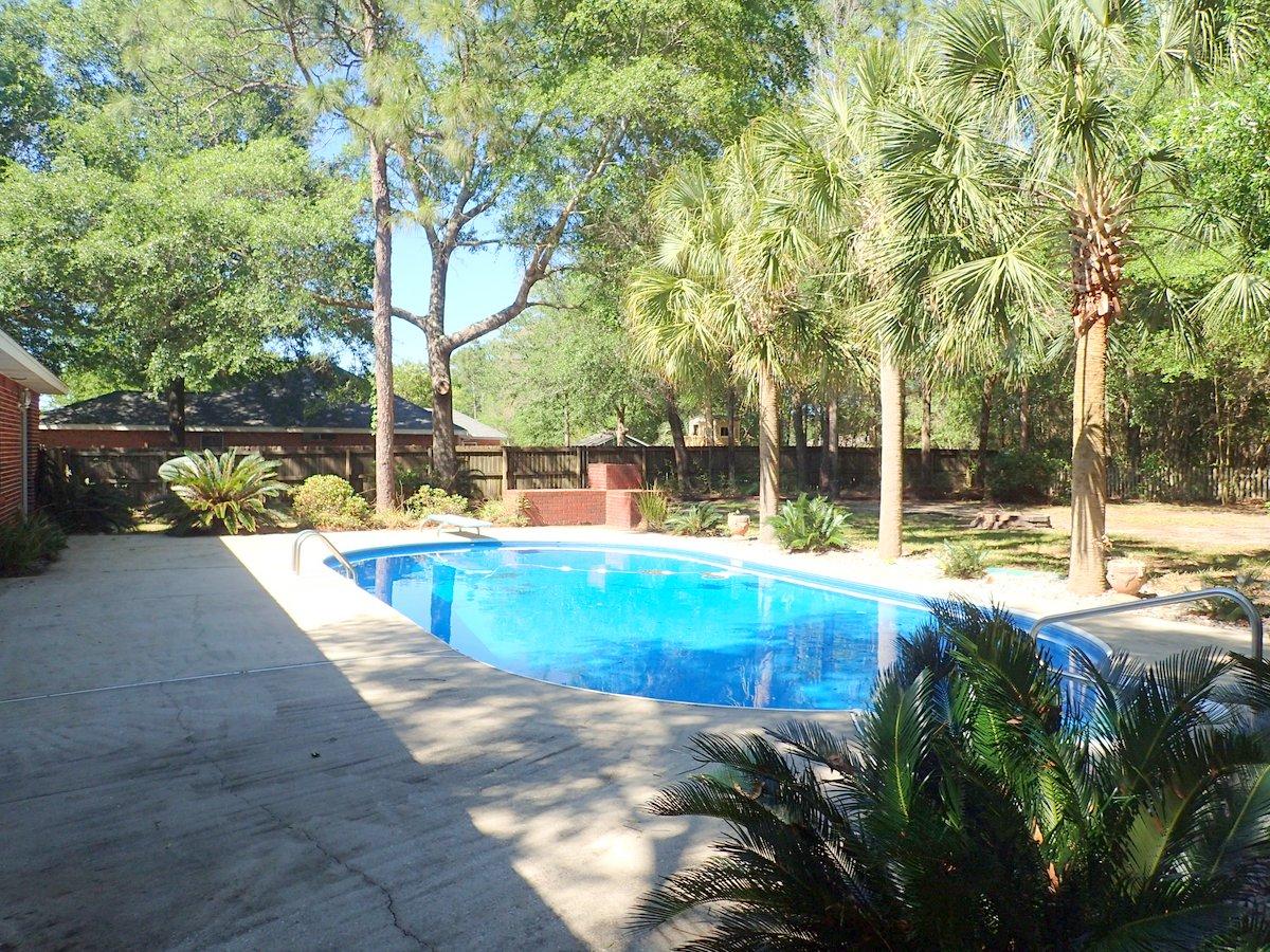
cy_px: 476
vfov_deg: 54.9
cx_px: 635
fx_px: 917
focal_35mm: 25
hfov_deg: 69.4
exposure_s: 1/500
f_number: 2.8
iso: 100
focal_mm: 4.5
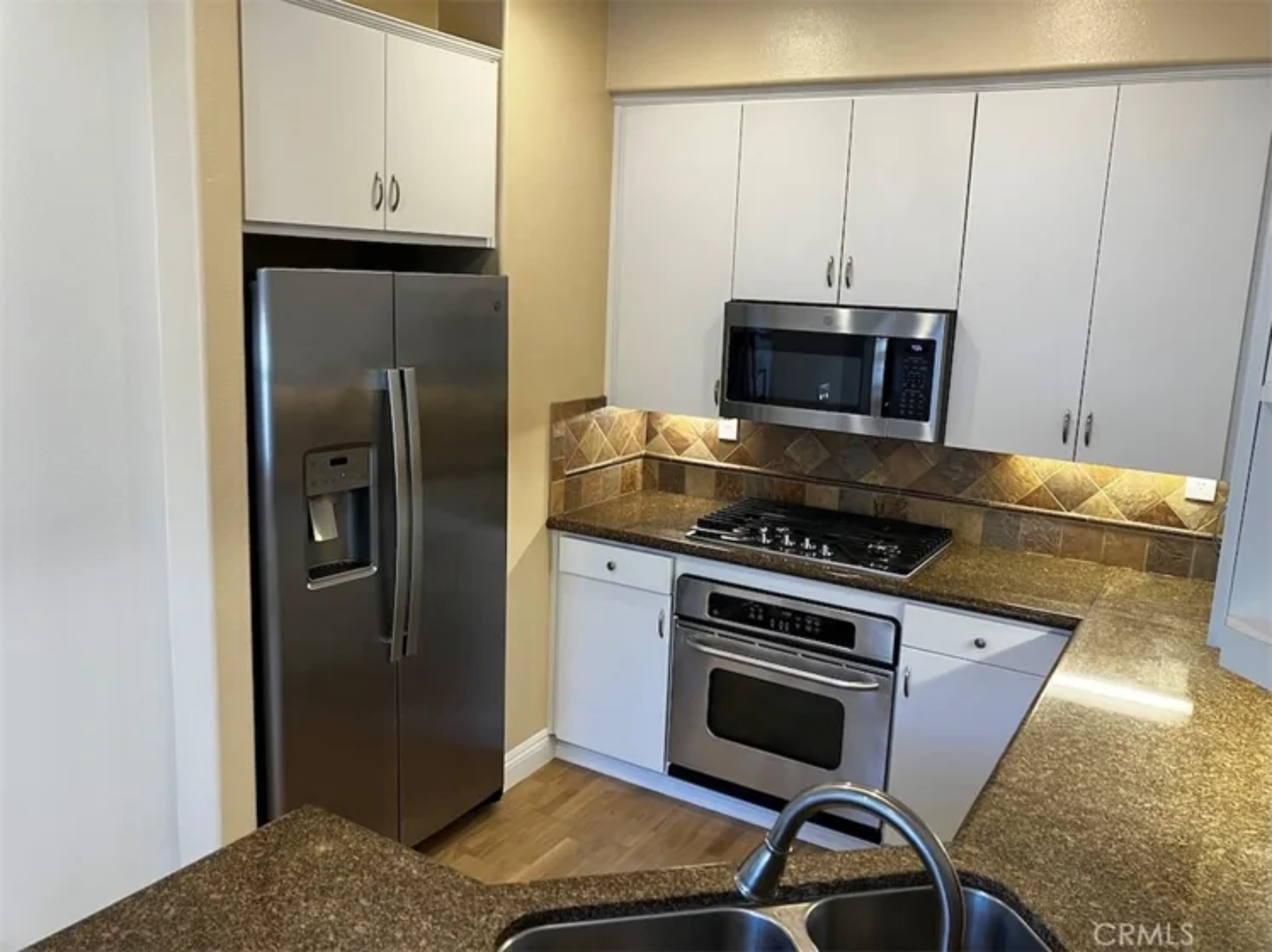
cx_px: 636
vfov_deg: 49.7
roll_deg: -2.1
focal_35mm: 28
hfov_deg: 63.5
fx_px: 1028
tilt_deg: -11.3
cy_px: 476
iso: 64
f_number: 1.8
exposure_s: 1/60
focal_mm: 3.99
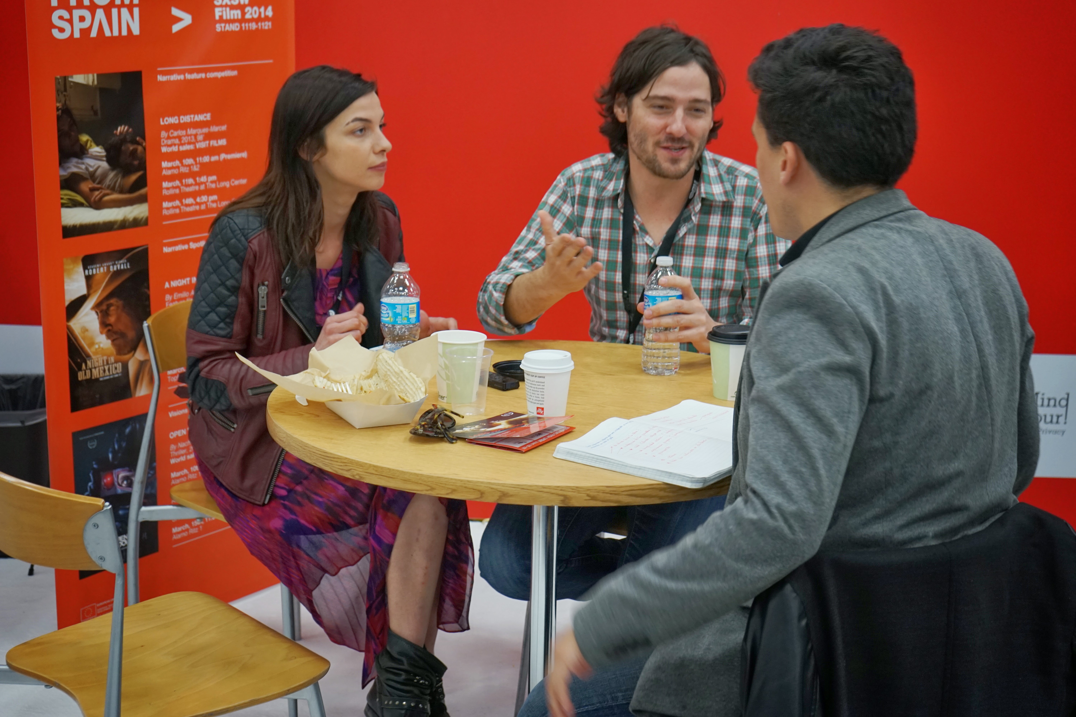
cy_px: 358
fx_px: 1704
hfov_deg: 35.1
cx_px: 538
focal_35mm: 57
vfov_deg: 23.8
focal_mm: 57
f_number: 5
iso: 1000
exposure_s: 1/60
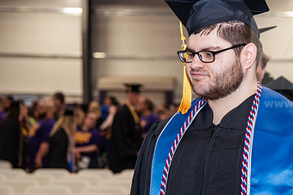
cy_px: 122
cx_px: 225
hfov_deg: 15.9
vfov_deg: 10.7
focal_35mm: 128
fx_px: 1042
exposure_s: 1/125
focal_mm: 75
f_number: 4
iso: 1000
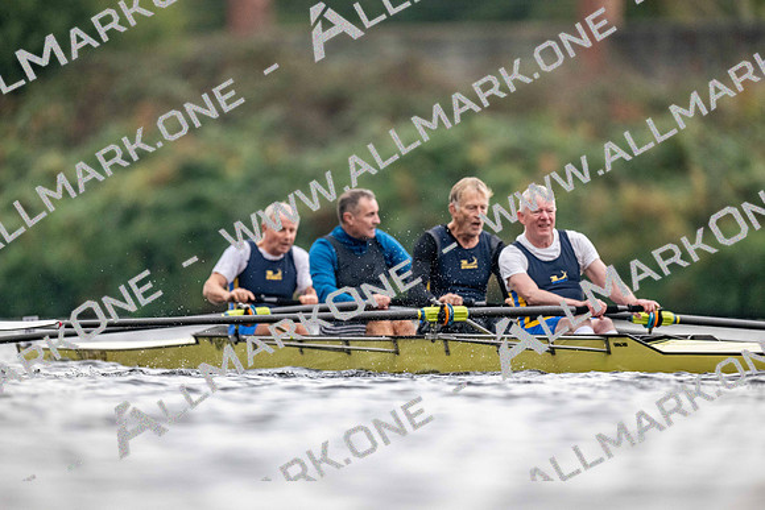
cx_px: 382
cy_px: 255
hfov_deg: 3.4
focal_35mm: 600
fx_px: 12752
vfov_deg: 2.3
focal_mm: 600
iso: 3200
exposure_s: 1/2500
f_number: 4
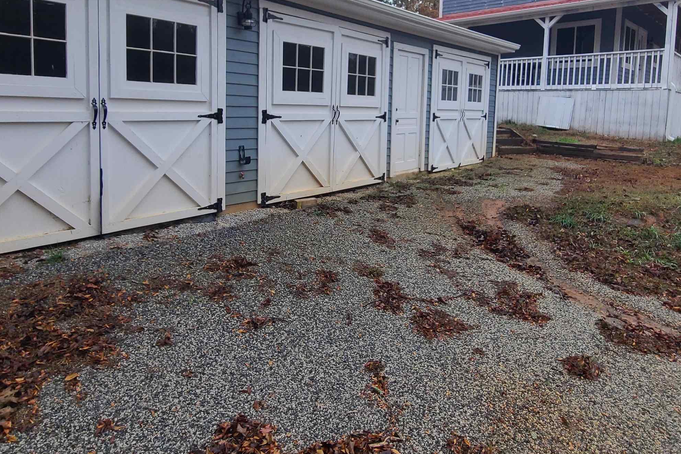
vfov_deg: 57.8
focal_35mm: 21
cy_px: 141
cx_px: 341
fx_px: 397
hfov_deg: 81.2
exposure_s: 1/378
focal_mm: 2.2
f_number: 2.2
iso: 50
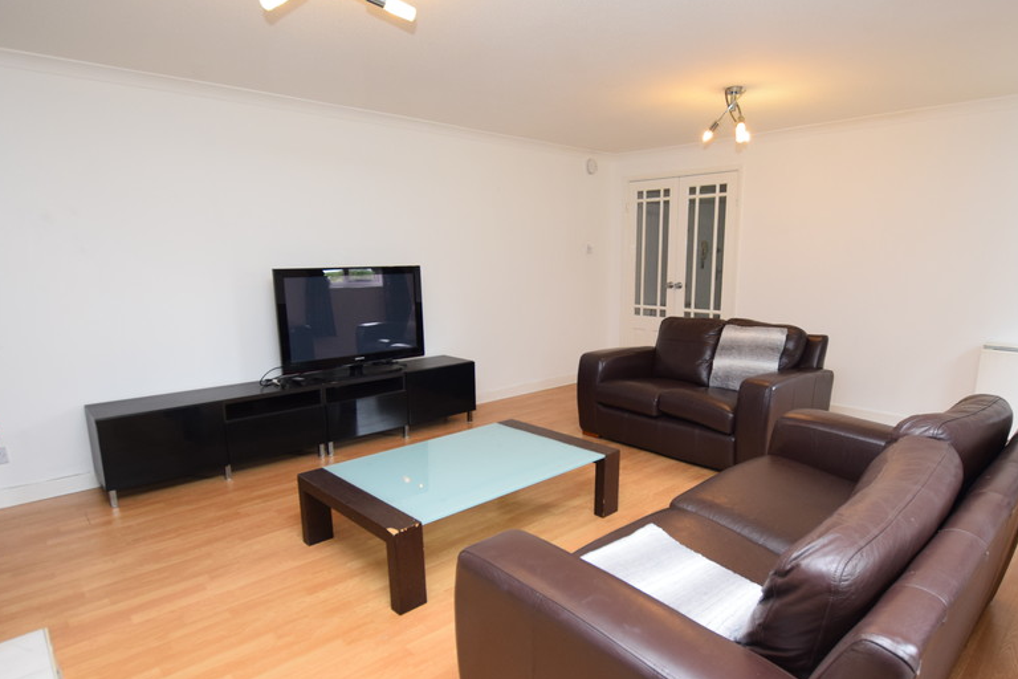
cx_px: 534
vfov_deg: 61.8
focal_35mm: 20
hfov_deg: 83.9
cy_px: 375
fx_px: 566
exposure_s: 1/80
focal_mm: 10
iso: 800
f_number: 4.5
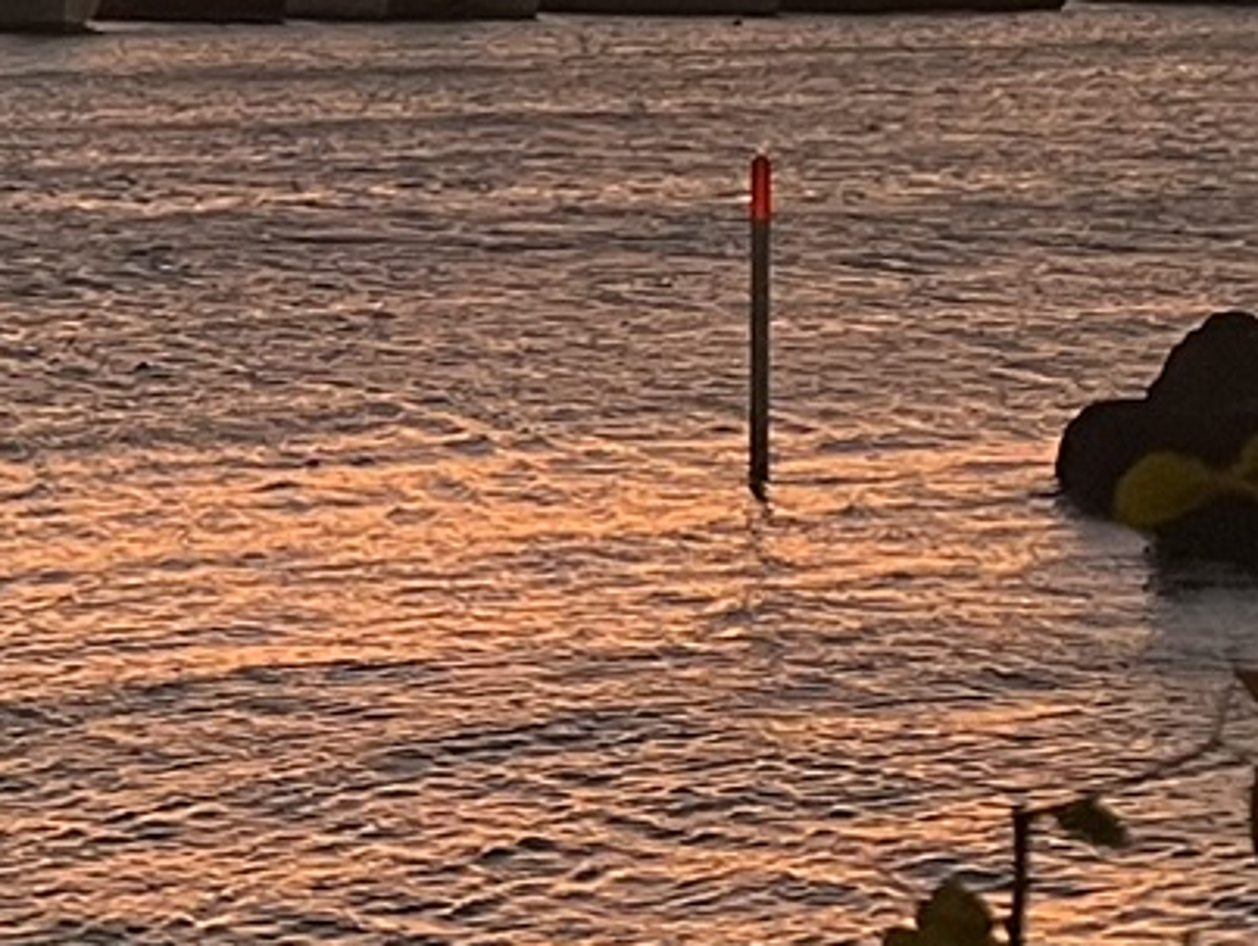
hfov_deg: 14.2
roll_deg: +1.4
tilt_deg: -4.5
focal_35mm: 132
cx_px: -487
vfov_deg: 11.2
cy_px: 340
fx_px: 4801
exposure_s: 1/50
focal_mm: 5.7
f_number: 1.5
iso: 320
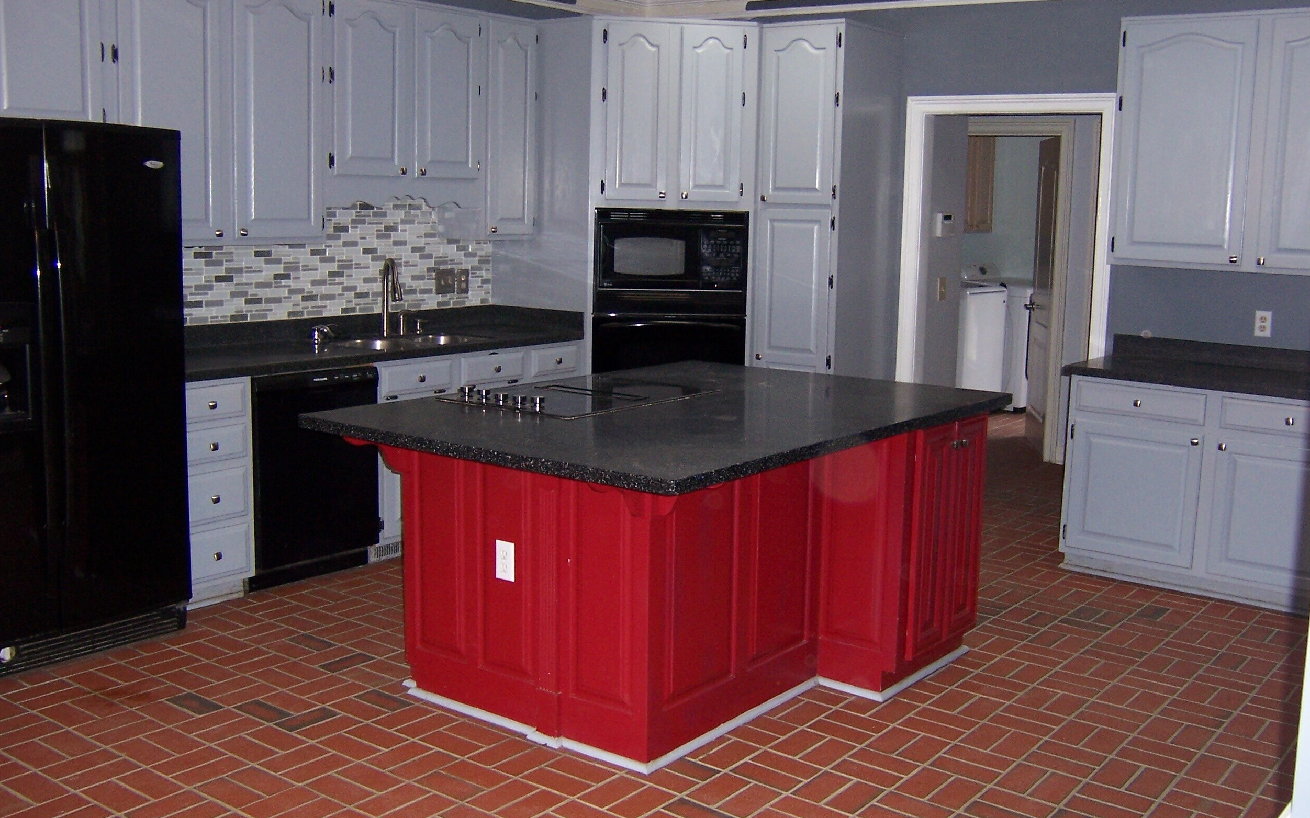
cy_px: 390
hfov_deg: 54.0
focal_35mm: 36
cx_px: 660
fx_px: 1285
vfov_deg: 35.3
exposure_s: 1/60
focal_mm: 5.5
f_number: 2.8
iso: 140
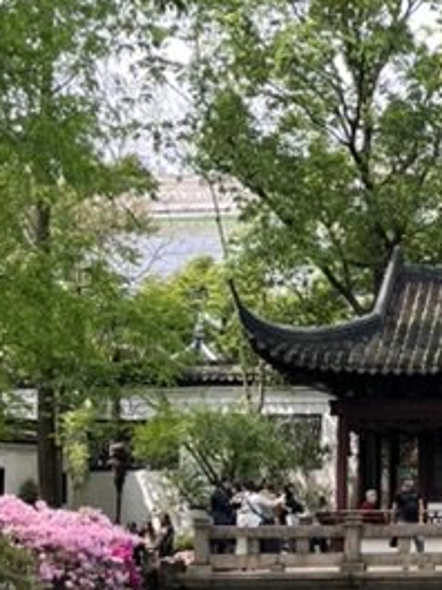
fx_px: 1720
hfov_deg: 13.6
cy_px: 405
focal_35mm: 101
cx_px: 703
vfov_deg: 19.4
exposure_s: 1/550
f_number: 1.6
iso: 50
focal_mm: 5.1
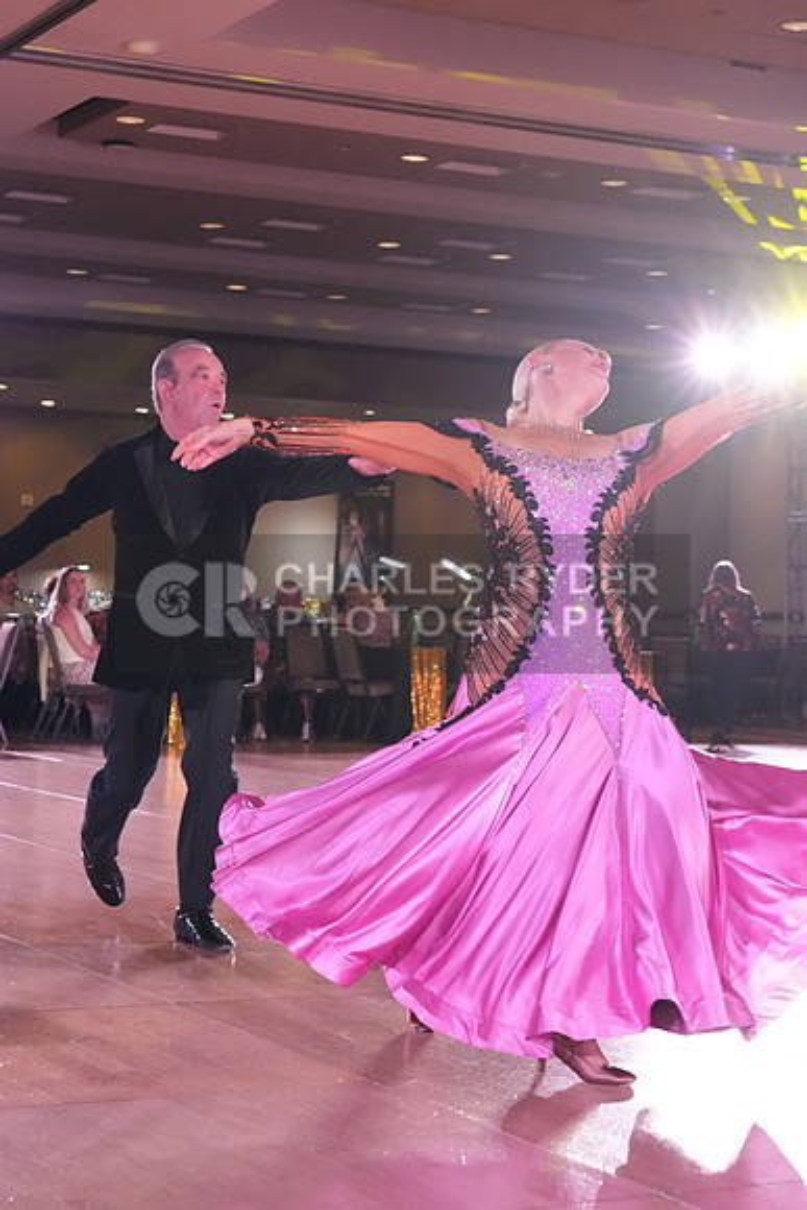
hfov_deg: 19.7
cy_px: 605
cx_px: 404
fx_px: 2319
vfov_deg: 29.2
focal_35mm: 69
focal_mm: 46
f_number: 5.6
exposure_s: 1/400
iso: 6400
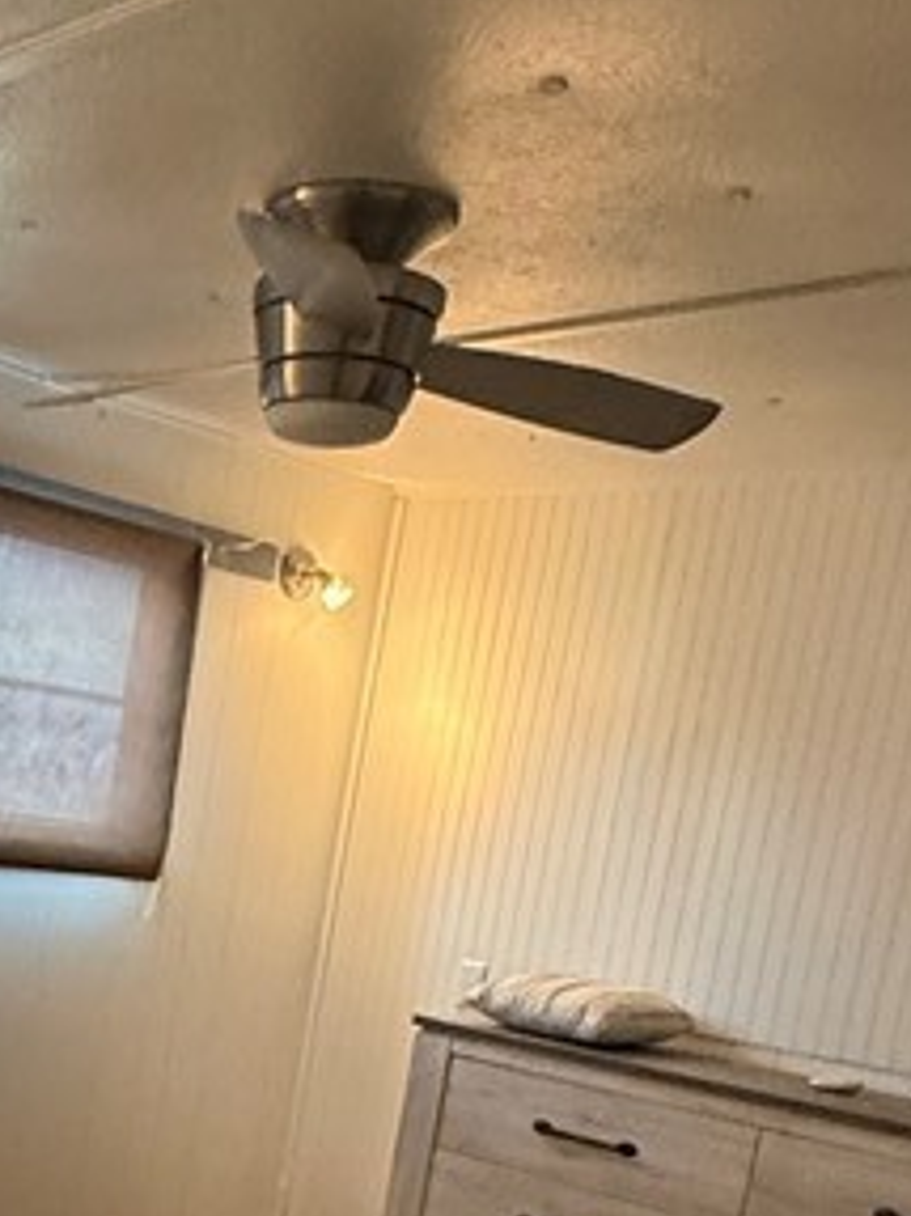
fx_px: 1756
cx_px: -81
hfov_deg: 26.8
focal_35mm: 50
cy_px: 1114
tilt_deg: -9.2
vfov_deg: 35.7
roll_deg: -7.7
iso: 500
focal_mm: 2.22
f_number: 2.2
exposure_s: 1/60
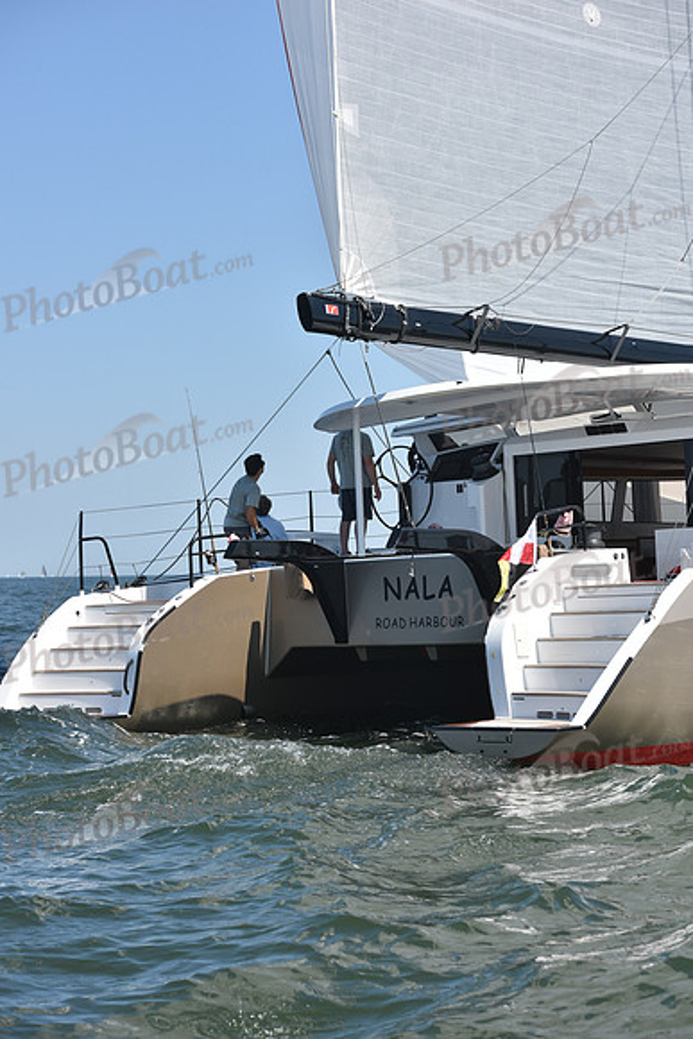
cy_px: 520
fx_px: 2308
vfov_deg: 25.4
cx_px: 346
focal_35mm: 80
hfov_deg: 17.1
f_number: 6.3
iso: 250
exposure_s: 1/1250
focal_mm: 80
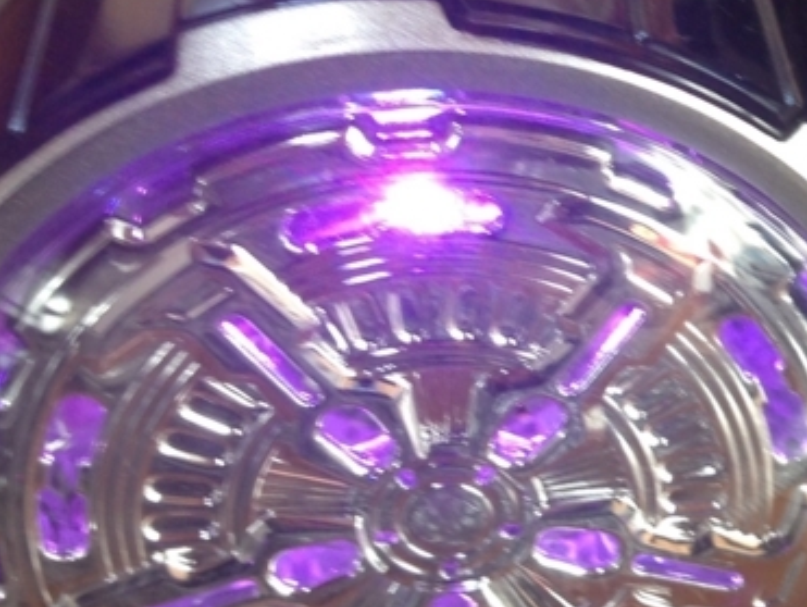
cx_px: 998
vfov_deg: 16.3
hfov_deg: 20.0
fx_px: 2124
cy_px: 346
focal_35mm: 91
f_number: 2.4
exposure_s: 1/20
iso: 50
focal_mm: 4.12
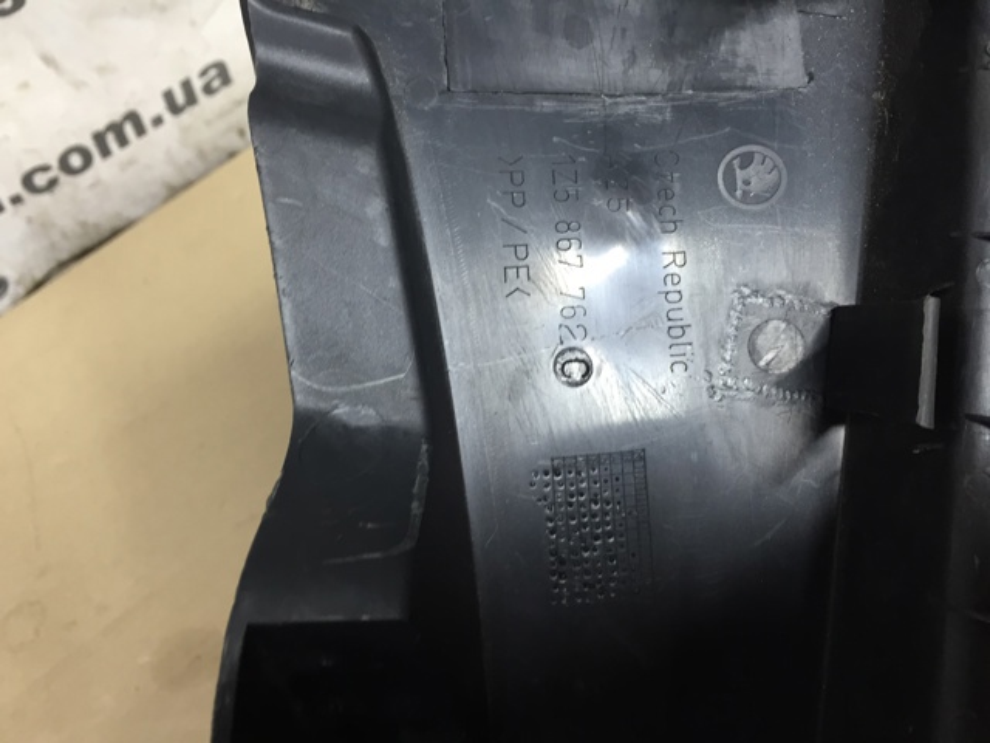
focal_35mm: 29
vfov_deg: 48.2
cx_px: 495
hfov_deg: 61.7
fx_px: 829
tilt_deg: -56.8
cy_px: 372
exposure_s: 1/33
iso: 80
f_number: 2.2
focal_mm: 4.15
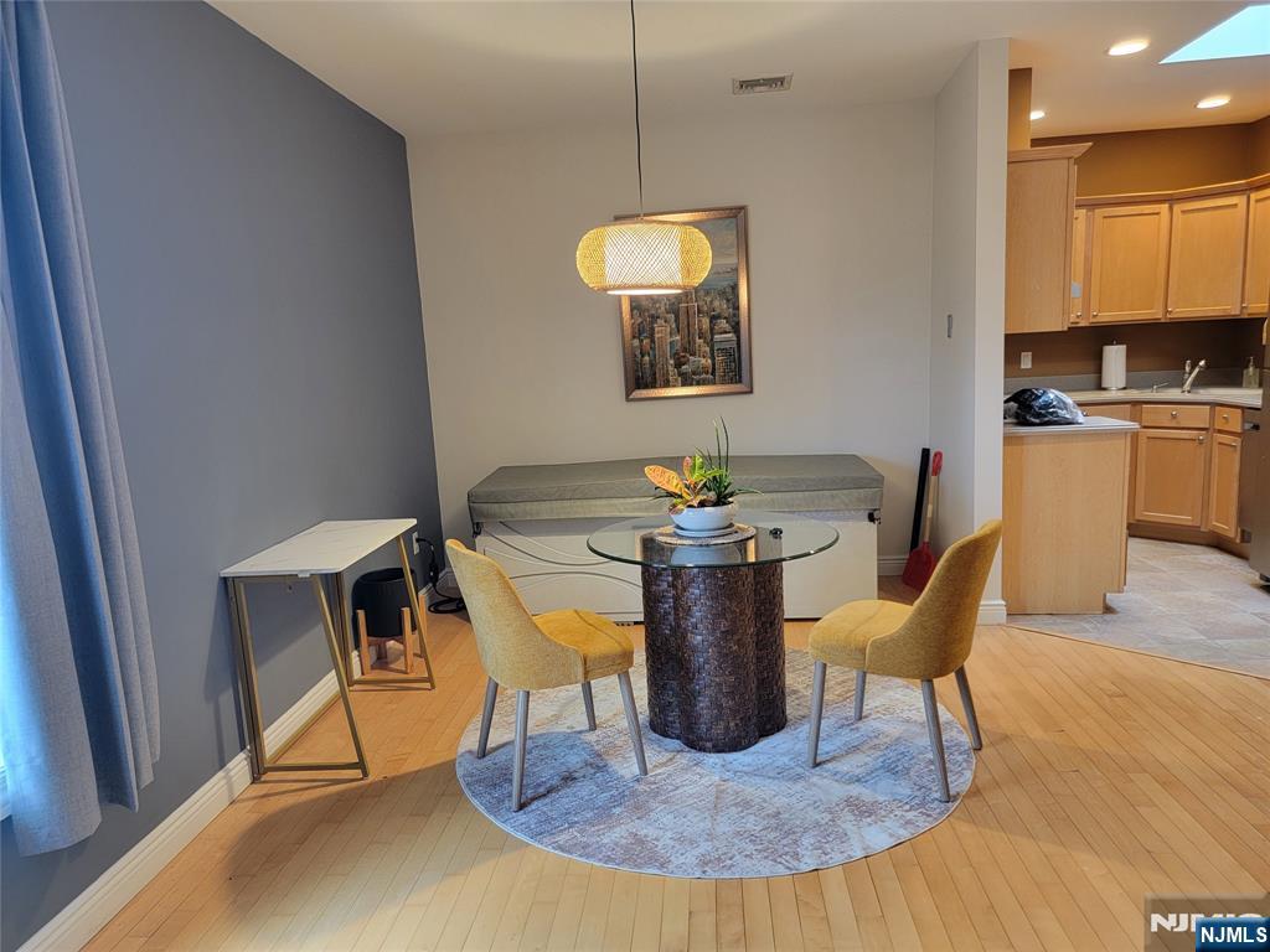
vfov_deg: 56.8
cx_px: 635
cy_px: 476
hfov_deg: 71.6
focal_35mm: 24
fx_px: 881
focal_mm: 6.7
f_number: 1.8
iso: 200
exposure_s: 1/40
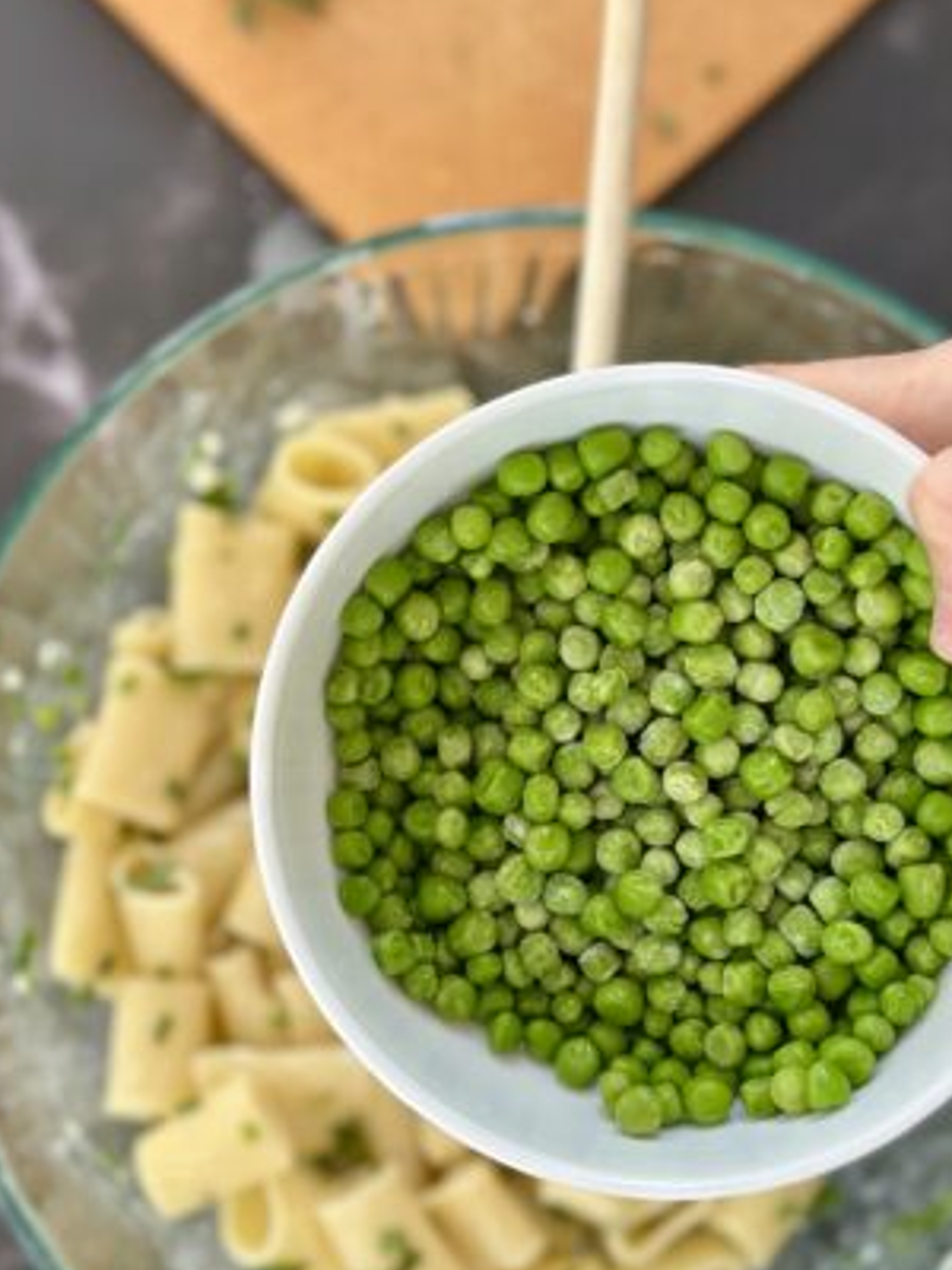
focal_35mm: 60
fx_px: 2200
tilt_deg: -81.1
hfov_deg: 24.4
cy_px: 625
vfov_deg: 32.2
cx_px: 455
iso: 125
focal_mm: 6.86
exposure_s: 1/90
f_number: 1.78
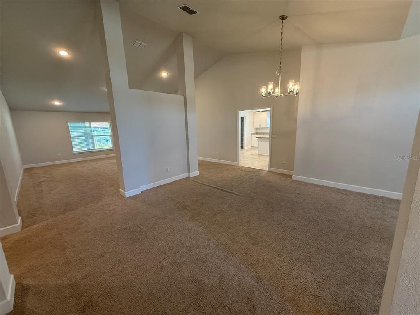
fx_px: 170
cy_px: 158
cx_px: 210
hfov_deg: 102.1
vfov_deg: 85.7
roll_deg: +1.4
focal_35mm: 14
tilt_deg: -11.1
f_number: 2.2
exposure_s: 1/120
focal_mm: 2.22
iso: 320
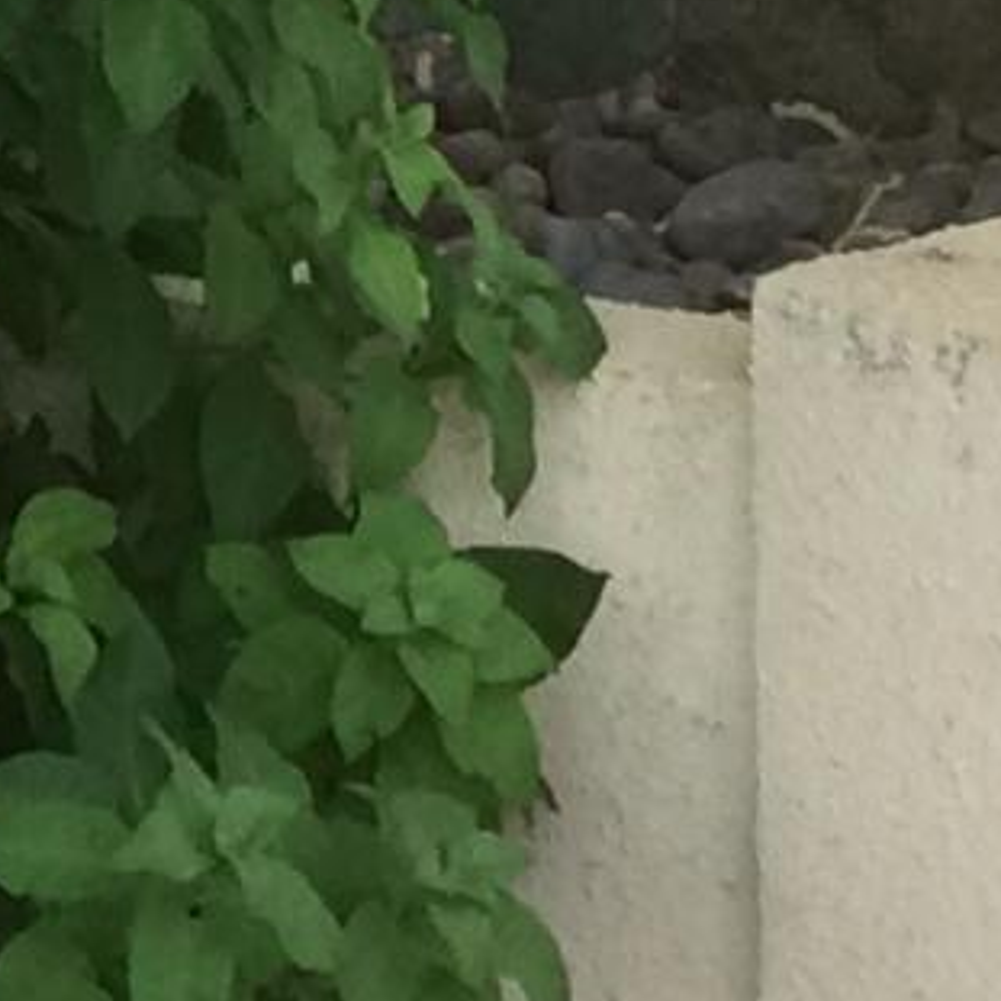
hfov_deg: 7.0
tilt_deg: +6.1
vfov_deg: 6.4
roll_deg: -1.8
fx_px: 8081
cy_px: -2198
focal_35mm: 247
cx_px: -261
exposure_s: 1/30
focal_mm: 4.15
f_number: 2.2
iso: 32
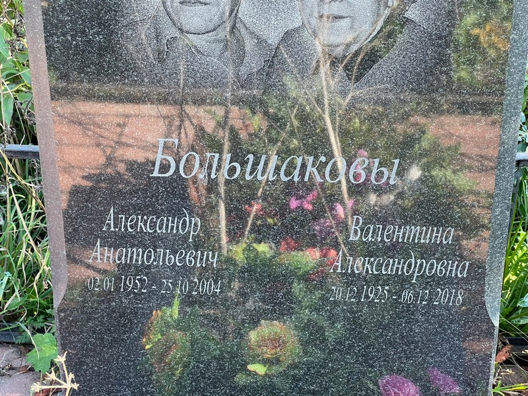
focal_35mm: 77
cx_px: 264
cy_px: 198
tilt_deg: -29.3
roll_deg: +0.8
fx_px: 1174
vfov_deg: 19.1
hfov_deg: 25.3
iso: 80
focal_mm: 9
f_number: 2.8
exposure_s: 1/99
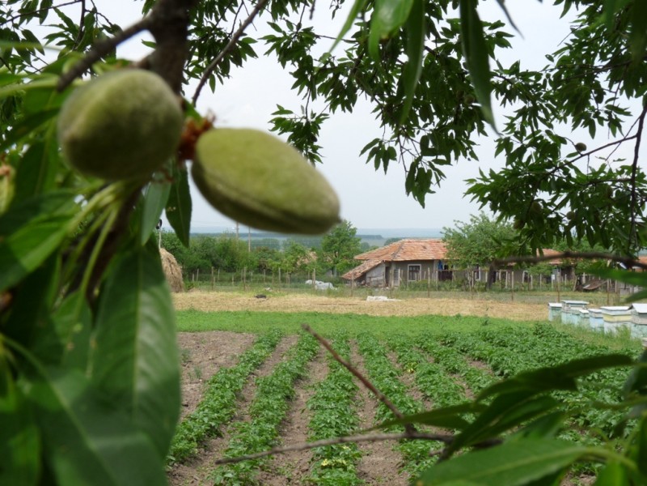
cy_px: 243
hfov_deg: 41.2
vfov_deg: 31.5
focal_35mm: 46
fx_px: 860
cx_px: 324
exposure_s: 1/250
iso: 100
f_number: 5.6
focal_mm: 8.2
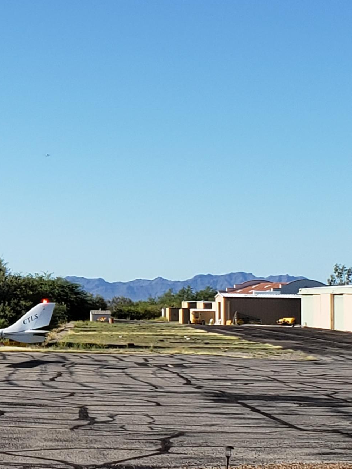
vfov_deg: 32.2
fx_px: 813
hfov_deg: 20.7
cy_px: 242
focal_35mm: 60
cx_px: -179
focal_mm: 4.3
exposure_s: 1/1593
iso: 50
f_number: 2.4
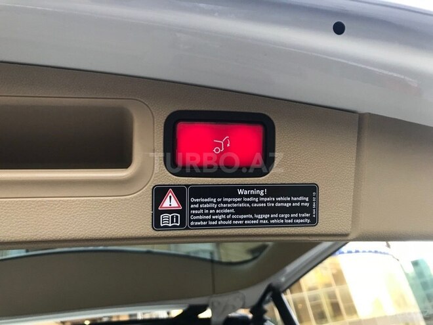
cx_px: 216
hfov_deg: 63.4
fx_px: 350
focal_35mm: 28
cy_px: 162
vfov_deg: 49.7
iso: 25
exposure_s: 1/33
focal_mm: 3.99
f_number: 1.8
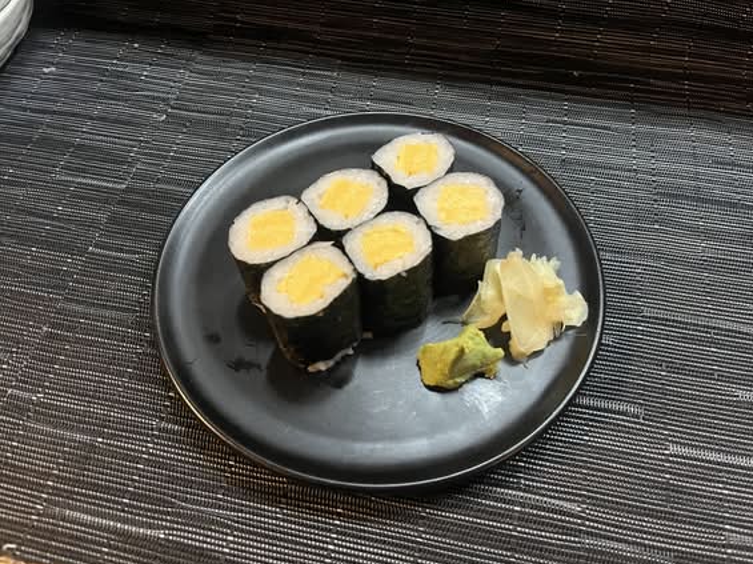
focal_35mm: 27
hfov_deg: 65.4
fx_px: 587
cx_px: 380
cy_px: 289
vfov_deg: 51.3
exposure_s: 1/60
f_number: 1.6
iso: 400
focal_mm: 5.1
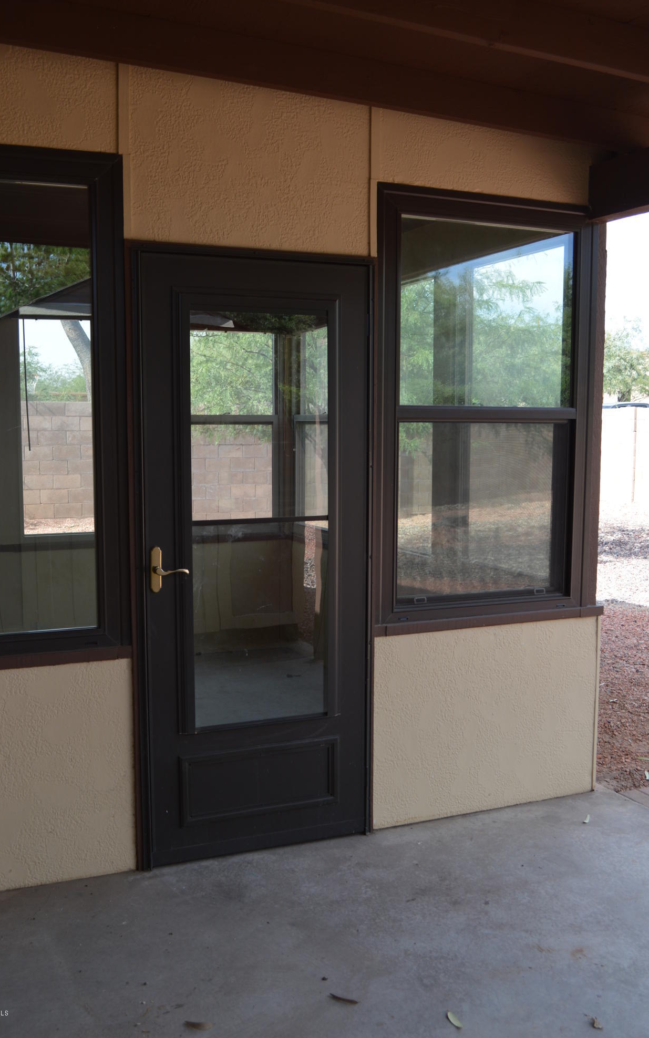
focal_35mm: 34
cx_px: 308
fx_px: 962
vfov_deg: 56.7
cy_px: 521
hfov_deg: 37.3
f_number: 5.6
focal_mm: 22
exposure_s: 1/125
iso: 140
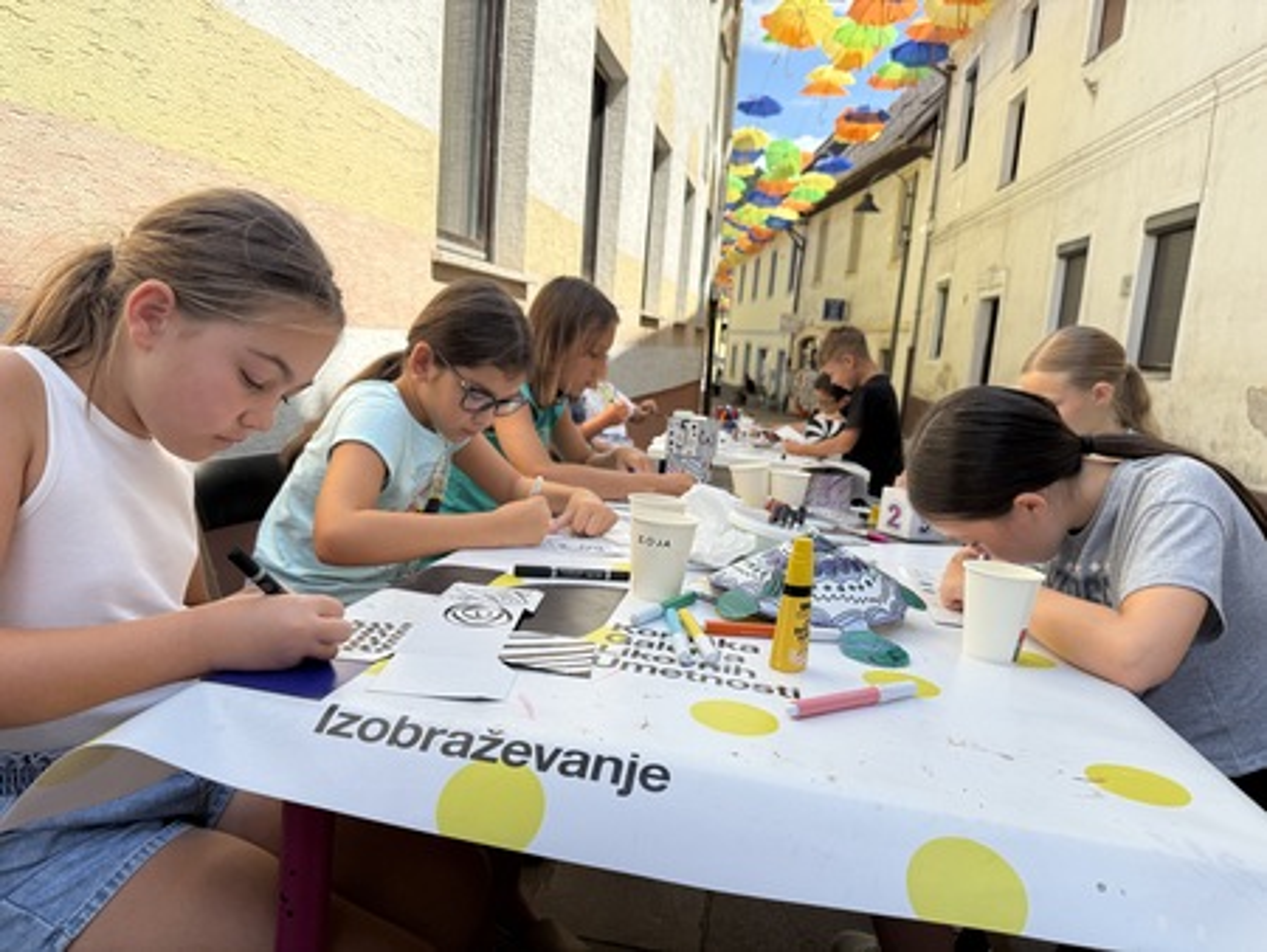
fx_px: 879
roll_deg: -4.0
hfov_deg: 71.6
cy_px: 476
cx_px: 634
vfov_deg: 56.9
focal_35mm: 24
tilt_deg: -8.7
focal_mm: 6.76
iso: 100
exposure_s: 1/2611
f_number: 1.78
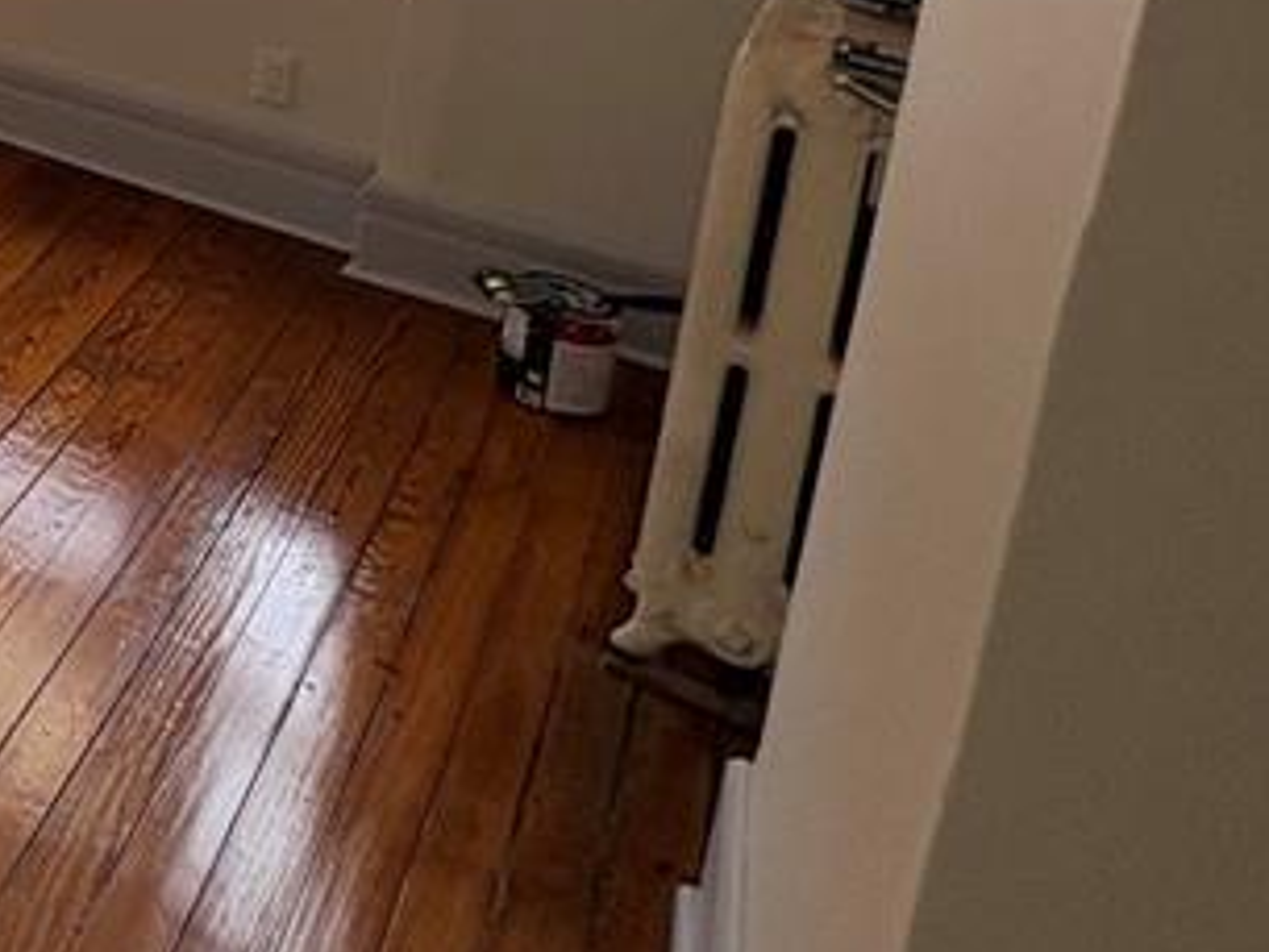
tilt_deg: -8.7
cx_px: -749
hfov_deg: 26.0
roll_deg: -0.2
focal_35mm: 47
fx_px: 1724
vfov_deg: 25.8
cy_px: -328
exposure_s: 1/228
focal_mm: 2.22
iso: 50
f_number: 2.2
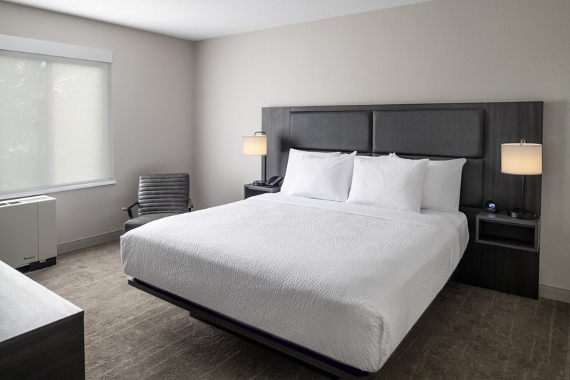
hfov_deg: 73.8
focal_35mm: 24
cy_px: 190
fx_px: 380
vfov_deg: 53.1
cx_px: 285
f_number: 8
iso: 200
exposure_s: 2
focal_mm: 24
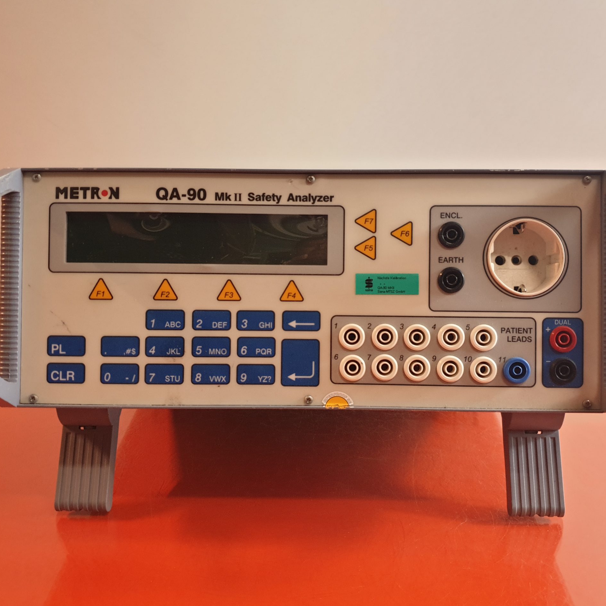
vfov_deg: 52.5
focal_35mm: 31
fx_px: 614
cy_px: 305
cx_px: 313
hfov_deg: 52.5
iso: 250
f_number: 1.5
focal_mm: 4.3
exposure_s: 1/50
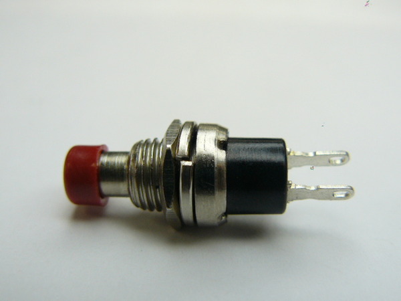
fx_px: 510
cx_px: 200
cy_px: 150
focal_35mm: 44
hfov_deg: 42.9
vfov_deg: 32.9
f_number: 2.8
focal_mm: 6
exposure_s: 1/80
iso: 100
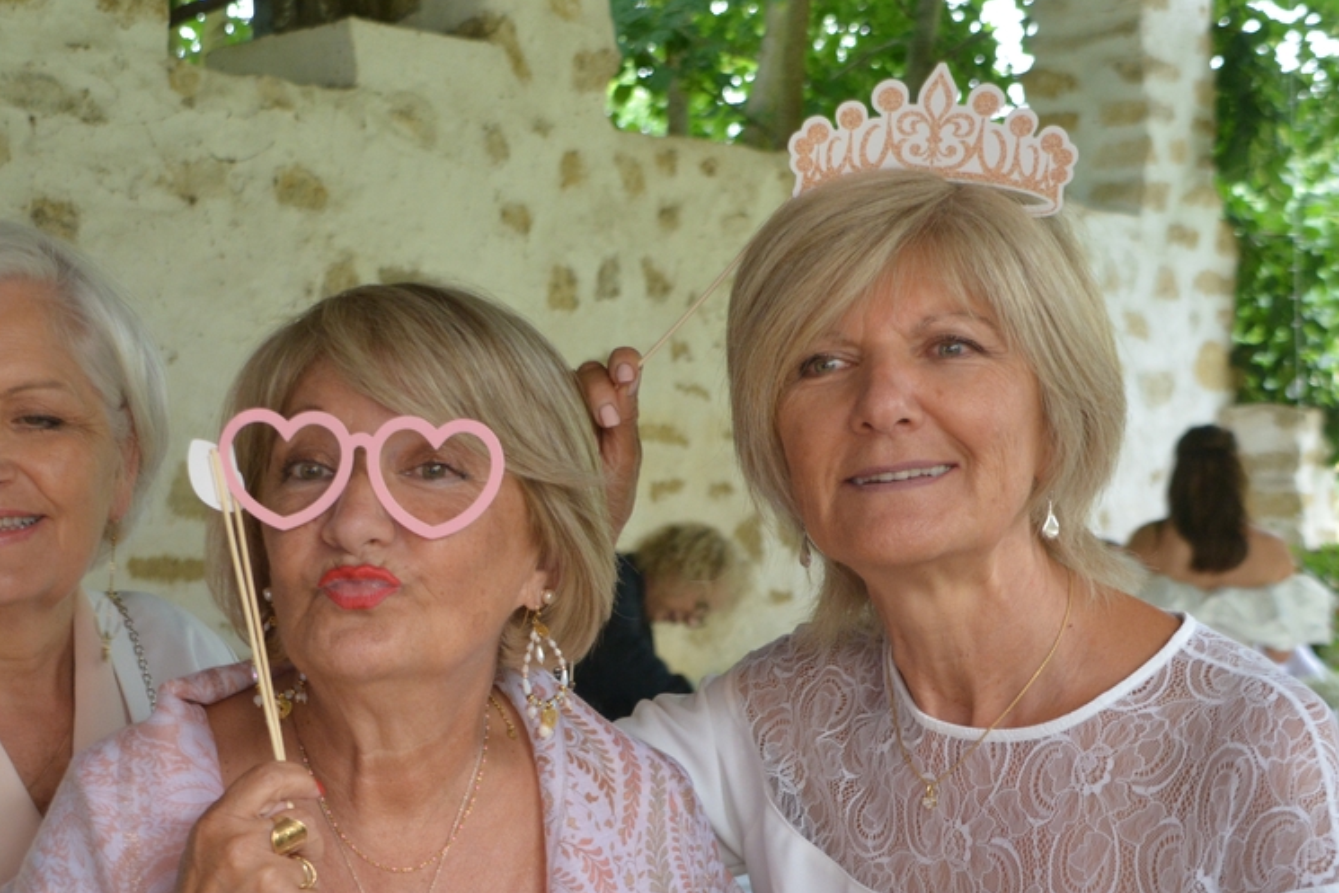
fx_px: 2492
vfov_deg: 20.2
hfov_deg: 29.9
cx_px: 466
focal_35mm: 67
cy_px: 621
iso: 800
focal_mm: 26
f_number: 4
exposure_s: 1/30
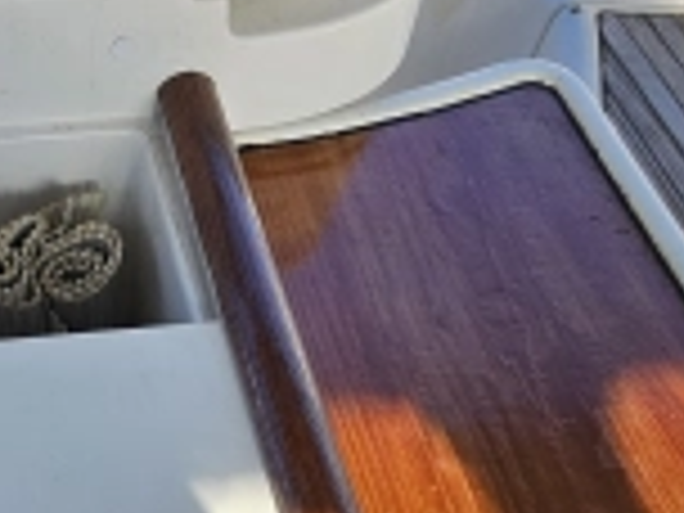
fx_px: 929
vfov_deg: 26.4
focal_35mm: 47
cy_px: 659
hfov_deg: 36.6
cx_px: 9
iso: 50
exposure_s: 1/671
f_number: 2.2
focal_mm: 2.2
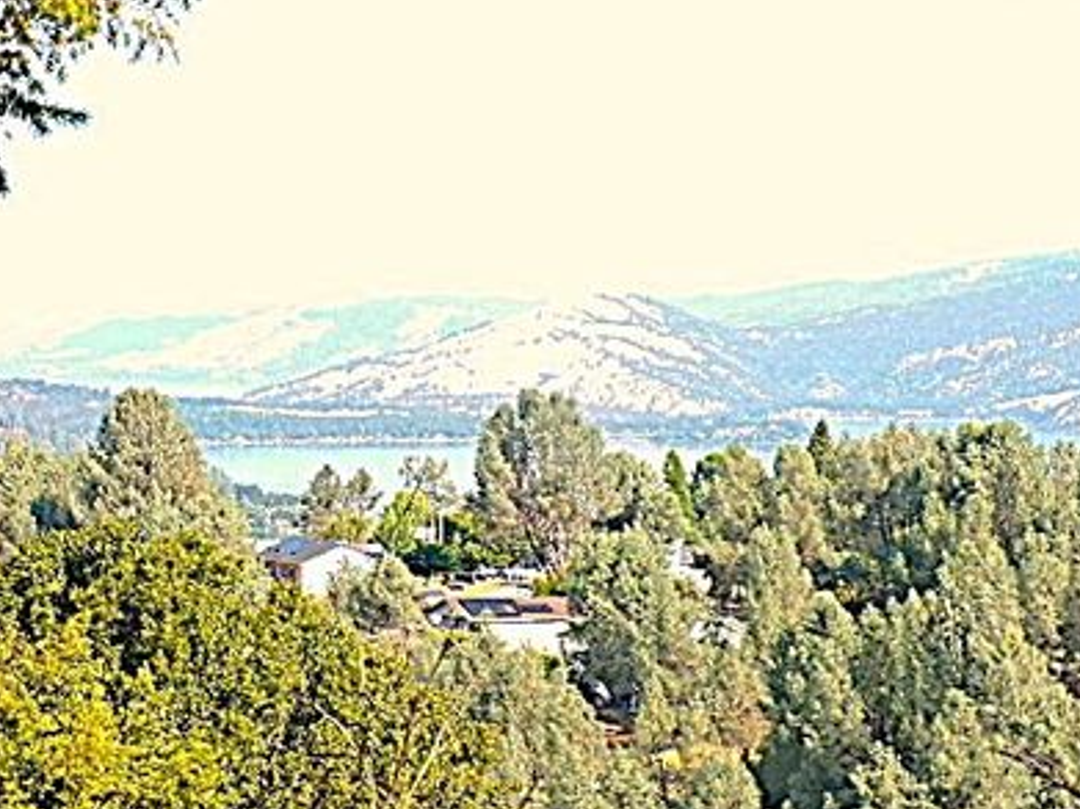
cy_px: 380
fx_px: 3431
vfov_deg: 13.5
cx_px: 588
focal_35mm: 110
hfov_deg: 17.9
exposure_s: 1/60
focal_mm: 15.4
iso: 100
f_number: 7.9
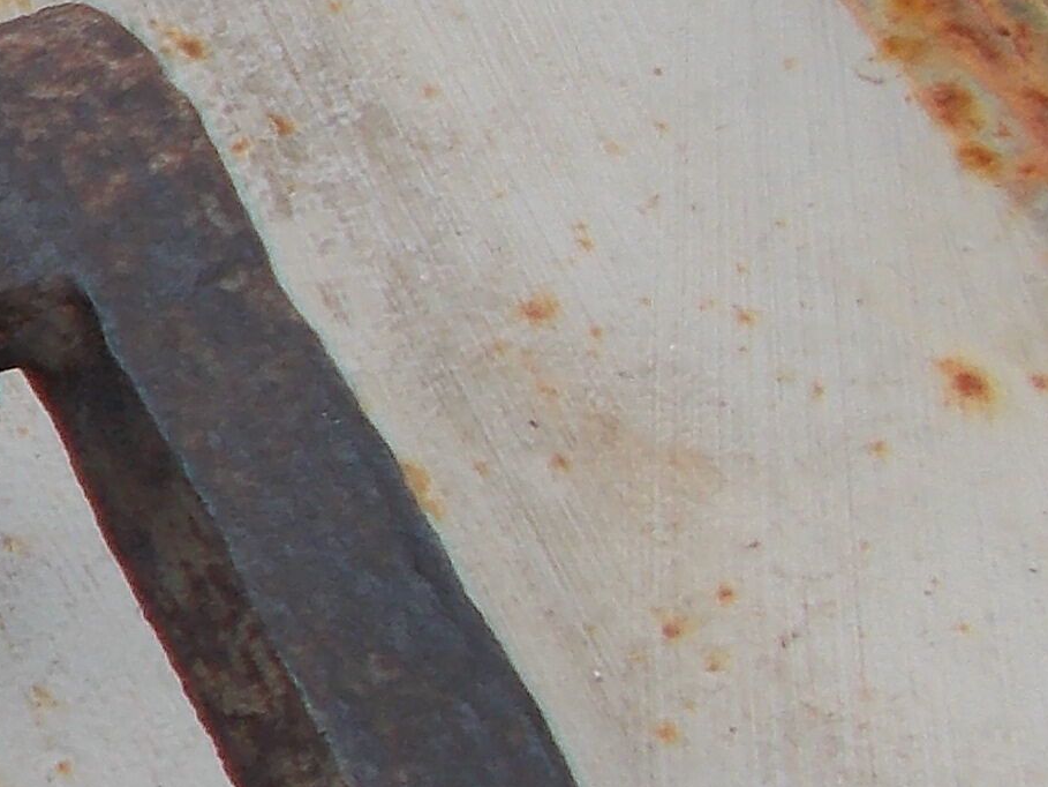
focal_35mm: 152
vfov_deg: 9.8
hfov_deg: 10.9
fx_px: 4602
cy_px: 515
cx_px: -1521
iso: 80
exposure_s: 1/50
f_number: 3.4
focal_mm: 5.3
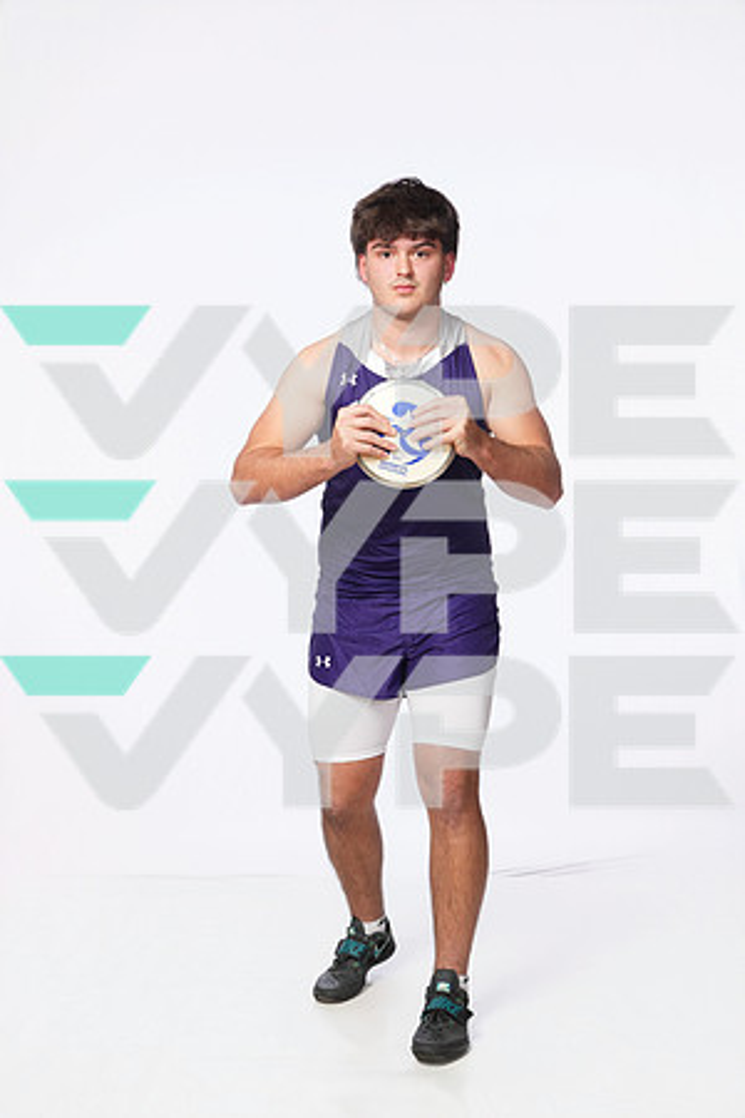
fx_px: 1552
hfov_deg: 27.0
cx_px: 372
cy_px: 559
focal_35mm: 50
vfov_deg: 39.6
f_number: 8
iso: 800
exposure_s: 1/200
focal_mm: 50
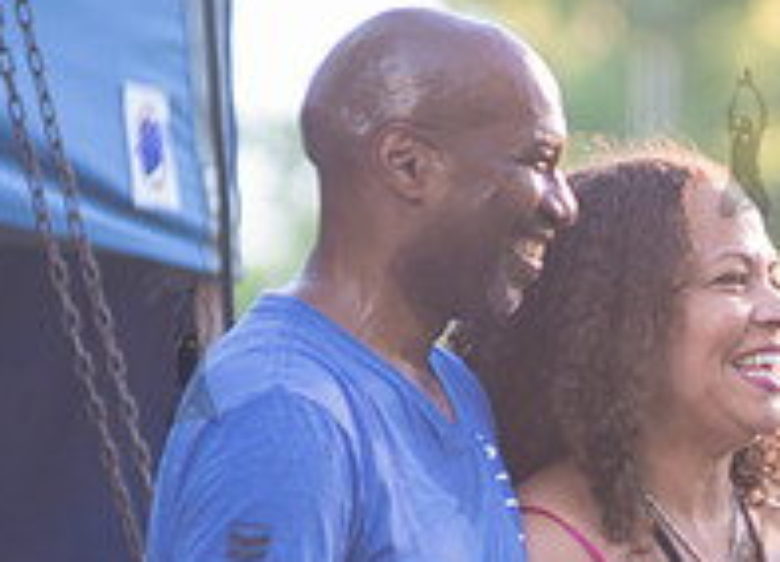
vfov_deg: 2.2
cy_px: 512
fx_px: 14533
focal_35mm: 654
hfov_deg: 3.1
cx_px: 581
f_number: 3.2
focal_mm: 200
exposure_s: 1/125
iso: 400
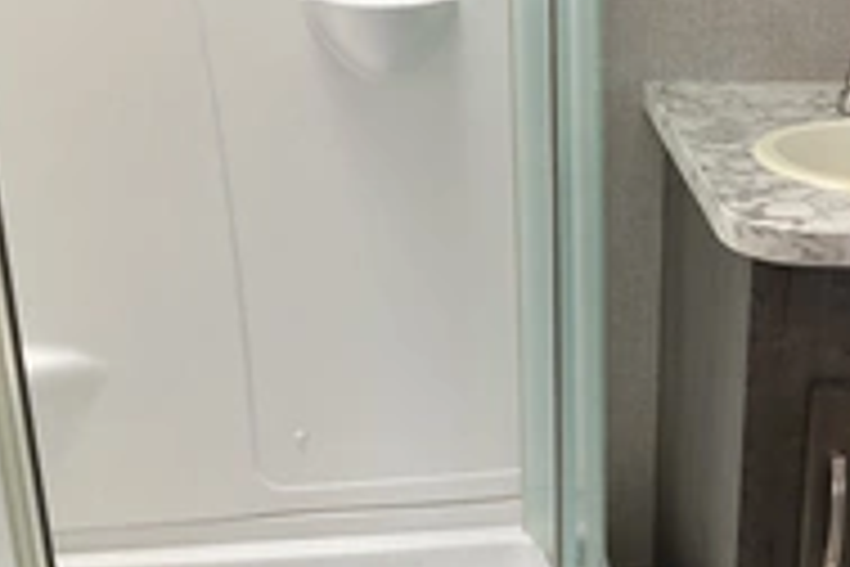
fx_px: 1511
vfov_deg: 21.2
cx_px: 810
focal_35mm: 64
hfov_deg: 29.7
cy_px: 333
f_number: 1.8
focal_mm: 3
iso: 64
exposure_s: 1/66
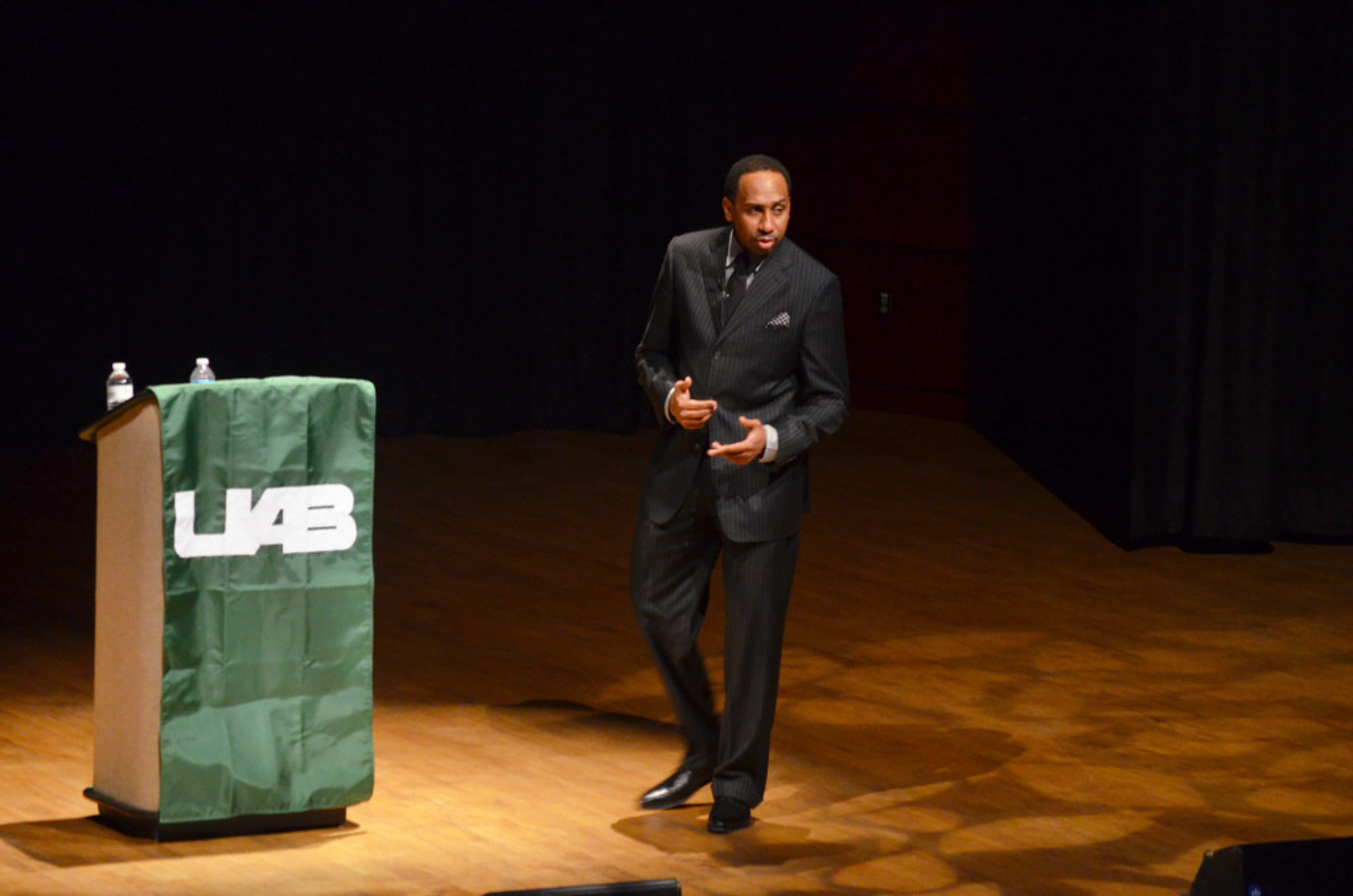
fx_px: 6525
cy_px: 448
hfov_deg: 11.8
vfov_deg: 7.9
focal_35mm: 174
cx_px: 676
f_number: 4.8
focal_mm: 116
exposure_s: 1/50
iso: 1600
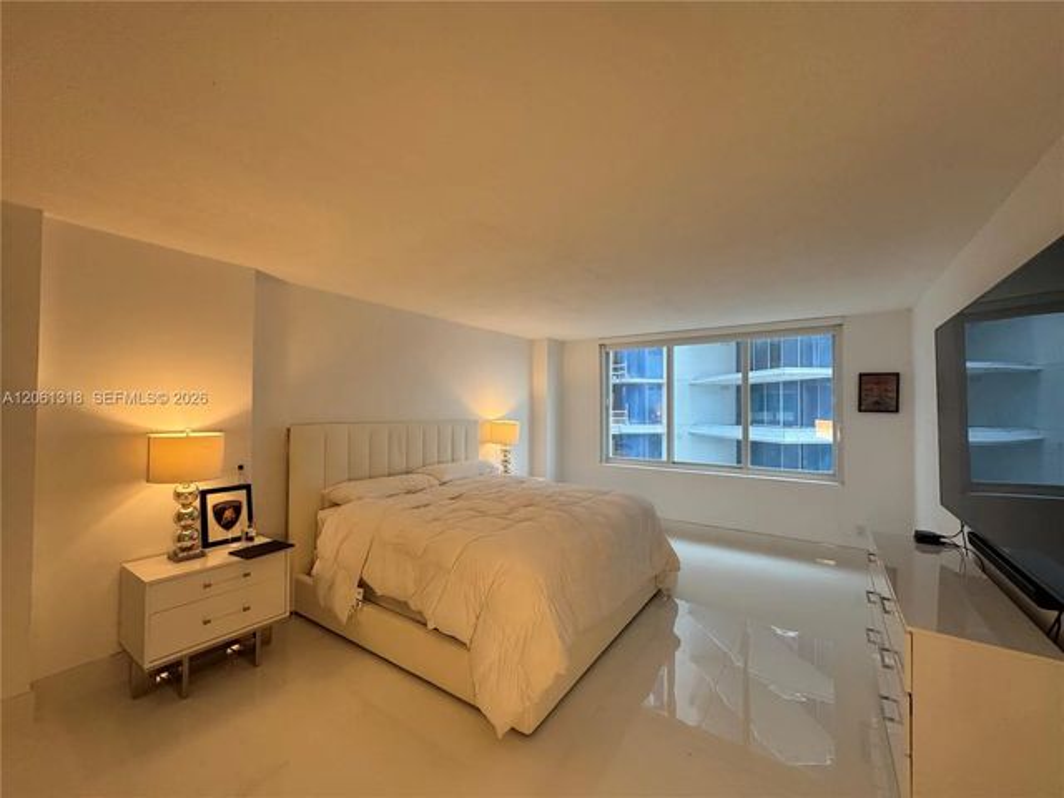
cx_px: 532
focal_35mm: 14
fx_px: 430
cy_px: 399
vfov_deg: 85.7
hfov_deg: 102.1
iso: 160
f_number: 2.2
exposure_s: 1/120
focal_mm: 2.22
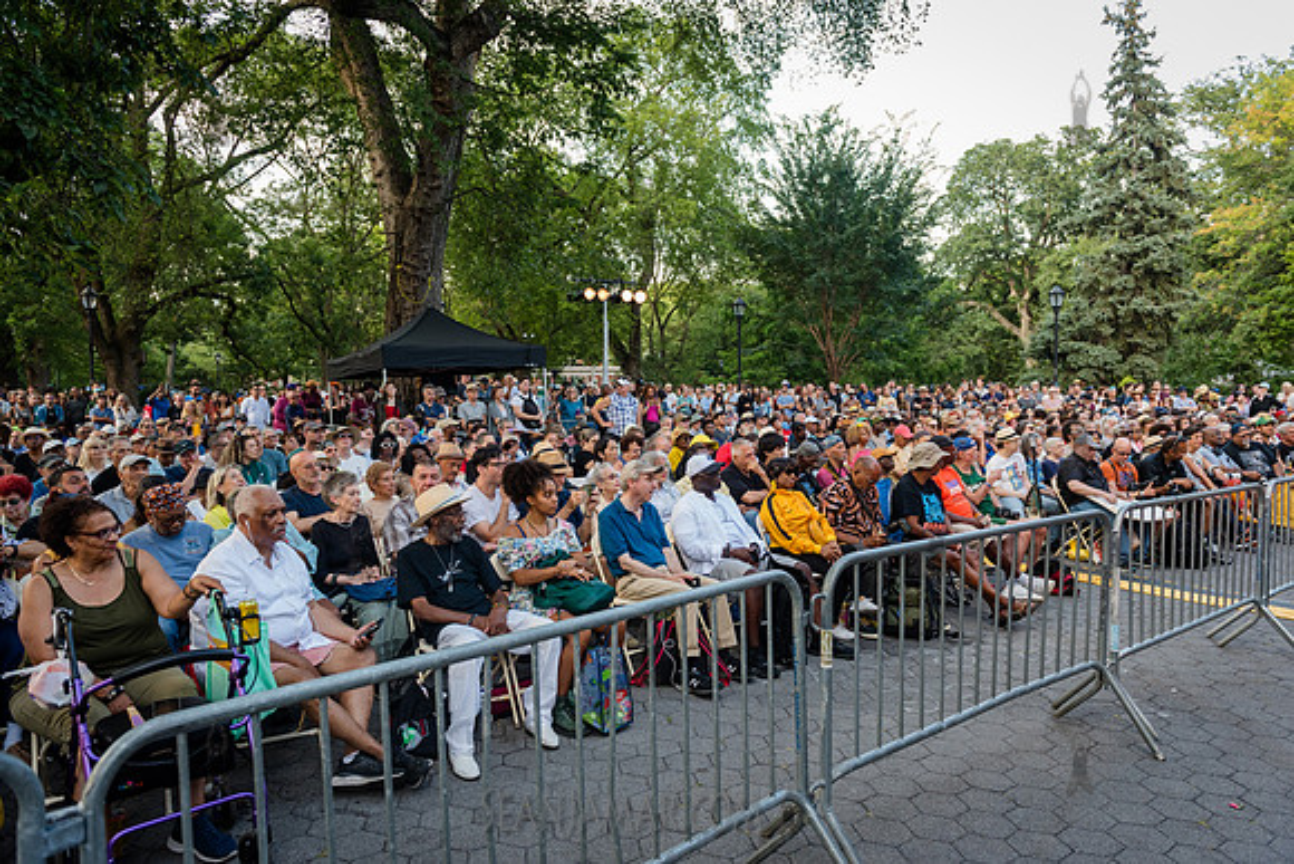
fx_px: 863
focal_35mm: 24
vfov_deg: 53.2
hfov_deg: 73.7
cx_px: 647
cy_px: 432
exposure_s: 1/200
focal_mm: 24
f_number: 3.5
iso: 800
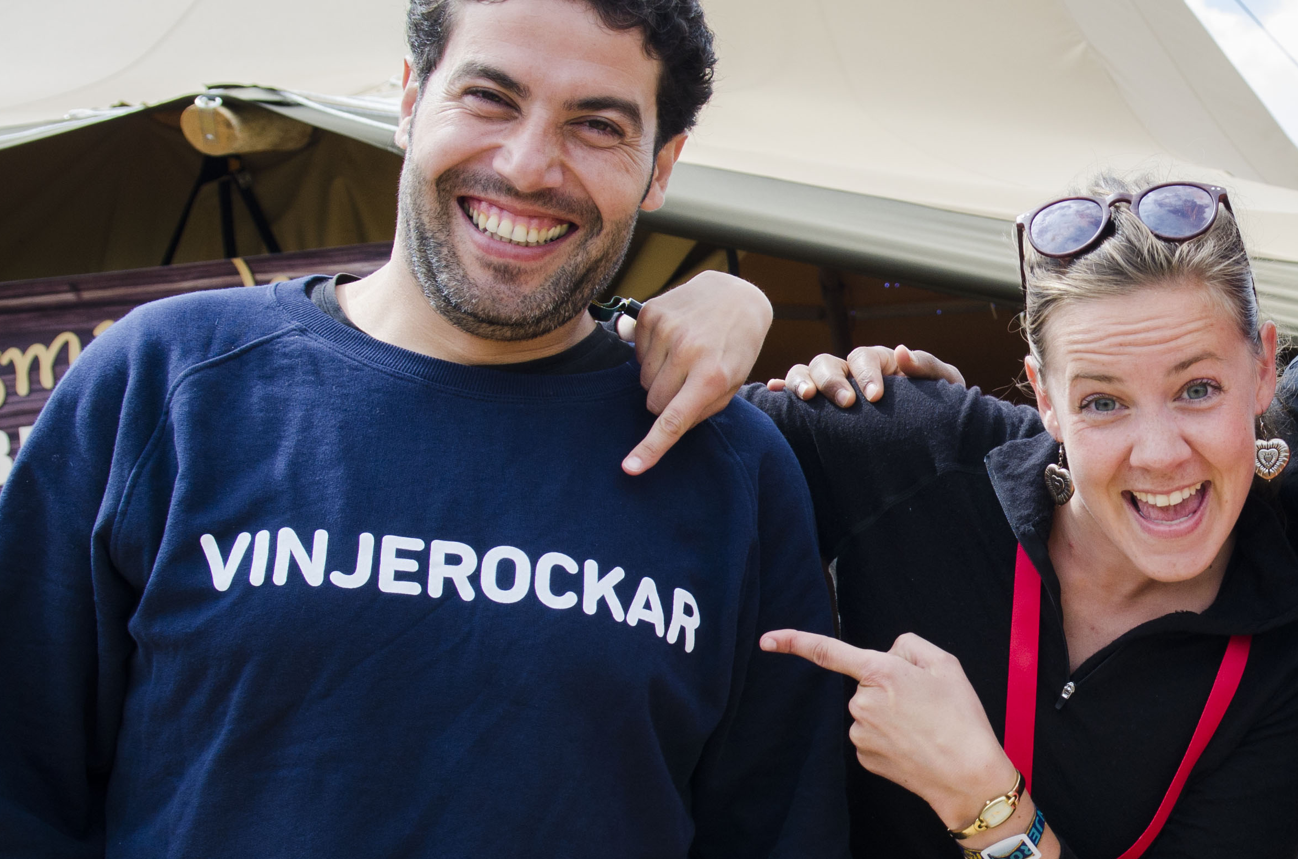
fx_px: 2592
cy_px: 506
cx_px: 1198
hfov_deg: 27.0
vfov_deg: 18.8
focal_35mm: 72
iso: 250
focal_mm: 23
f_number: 4.5
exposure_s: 1/640
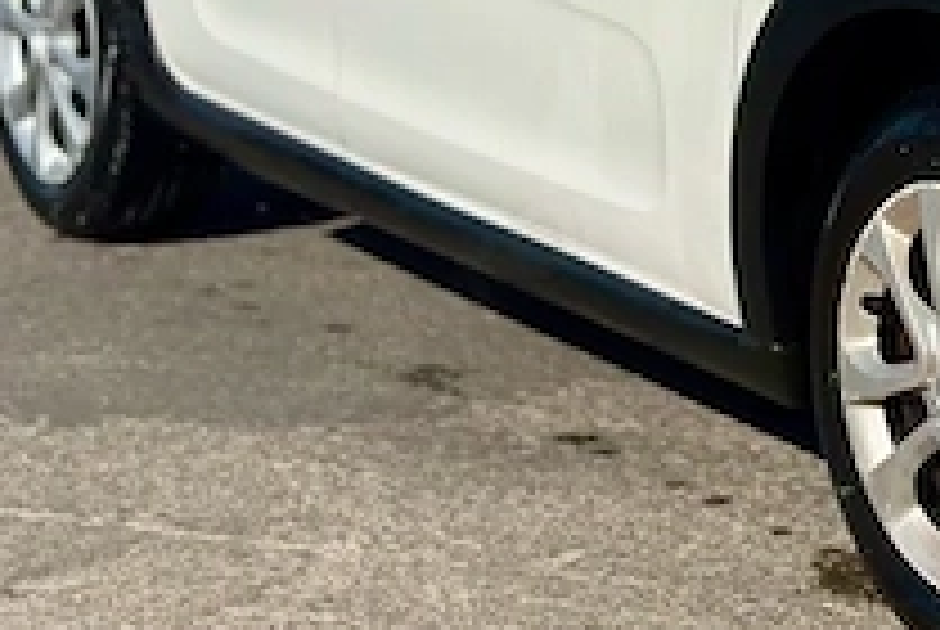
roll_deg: +3.0
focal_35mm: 143
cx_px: 1169
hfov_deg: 13.9
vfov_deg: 9.4
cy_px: -270
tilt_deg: -3.4
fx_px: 3739
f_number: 1.78
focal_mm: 6.86
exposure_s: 1/18868
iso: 100
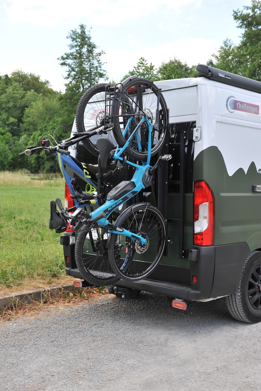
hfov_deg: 28.0
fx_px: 523
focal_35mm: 48
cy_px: 196
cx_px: 130
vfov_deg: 41.1
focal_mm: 48
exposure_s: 1/500
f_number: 5
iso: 320
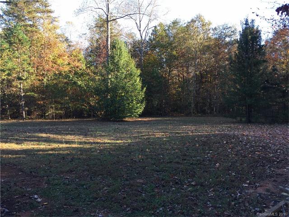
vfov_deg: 48.2
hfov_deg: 61.7
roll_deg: -0.3
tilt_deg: -2.5
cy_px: 108
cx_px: 144
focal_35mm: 29
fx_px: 242
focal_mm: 4.15
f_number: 2.2
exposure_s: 1/168
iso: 32
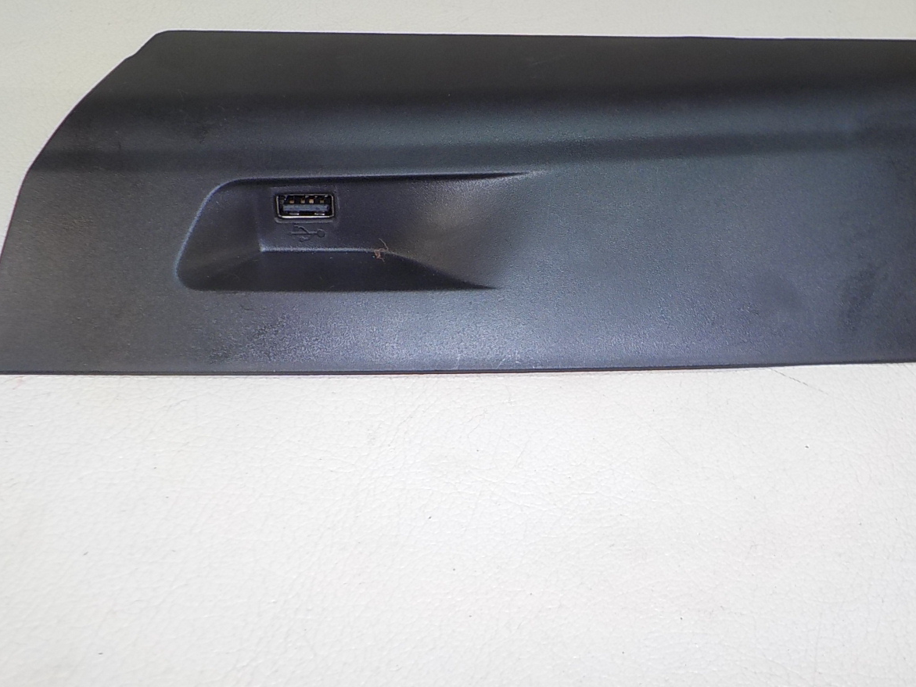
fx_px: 1085
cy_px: 238
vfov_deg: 34.8
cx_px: 540
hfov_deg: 45.6
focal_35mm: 41
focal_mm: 4.1
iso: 125
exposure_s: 1/80
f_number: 3.3
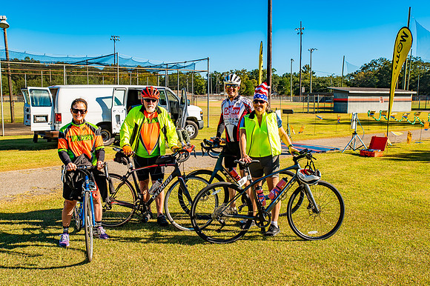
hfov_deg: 52.6
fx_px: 435
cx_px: 220
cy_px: 143
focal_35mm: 36
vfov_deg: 36.4
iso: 100
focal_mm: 35
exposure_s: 1/320
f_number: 5
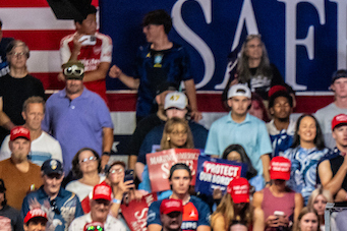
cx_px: 555
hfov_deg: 3.6
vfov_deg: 2.4
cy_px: 330
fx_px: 5424
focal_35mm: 563
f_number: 4
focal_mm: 160
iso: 3200
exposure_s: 1/1000
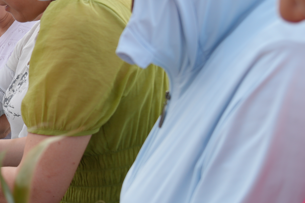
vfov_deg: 15.3
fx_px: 754
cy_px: 128
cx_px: -126
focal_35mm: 89
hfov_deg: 20.3
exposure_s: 1/160
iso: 100
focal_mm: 24
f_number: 4
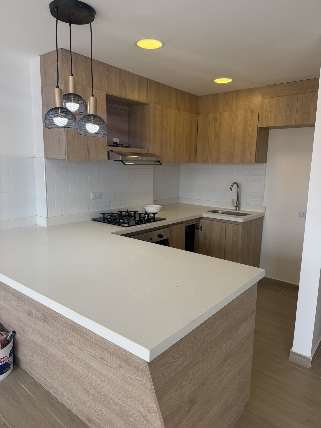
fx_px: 297
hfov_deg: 56.8
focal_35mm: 24
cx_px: 160
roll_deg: -1.7
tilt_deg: -9.9
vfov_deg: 71.6
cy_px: 214
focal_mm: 6.76
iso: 100
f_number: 1.78
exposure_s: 1/510
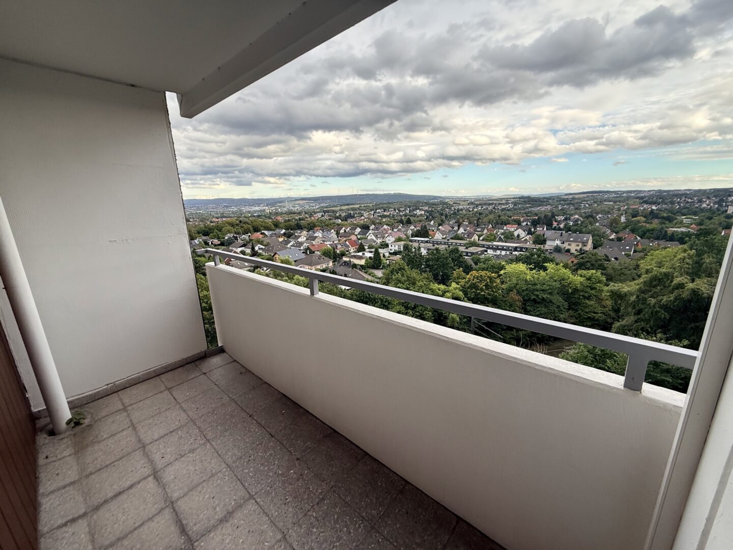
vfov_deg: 85.7
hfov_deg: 102.1
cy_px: 275
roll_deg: +1.5
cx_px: 366
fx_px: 296
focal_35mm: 14
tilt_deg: -13.7
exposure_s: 1/338
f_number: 2.2
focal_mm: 2.22
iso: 64
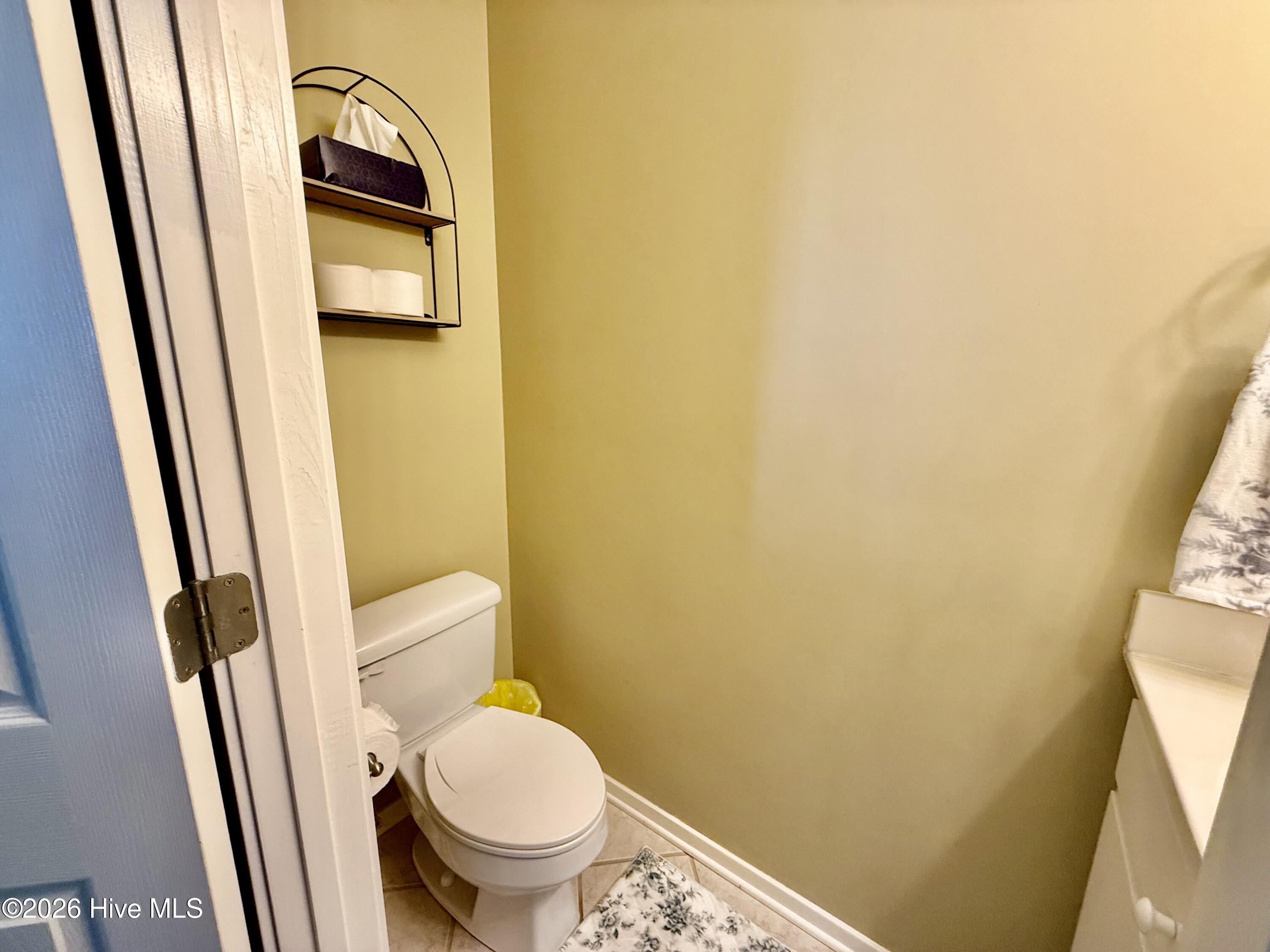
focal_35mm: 14
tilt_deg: -10.5
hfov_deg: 102.1
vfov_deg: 85.7
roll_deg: -0.4
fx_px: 514
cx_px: 635
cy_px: 476
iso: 320
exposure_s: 1/60
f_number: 2.2
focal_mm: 2.22
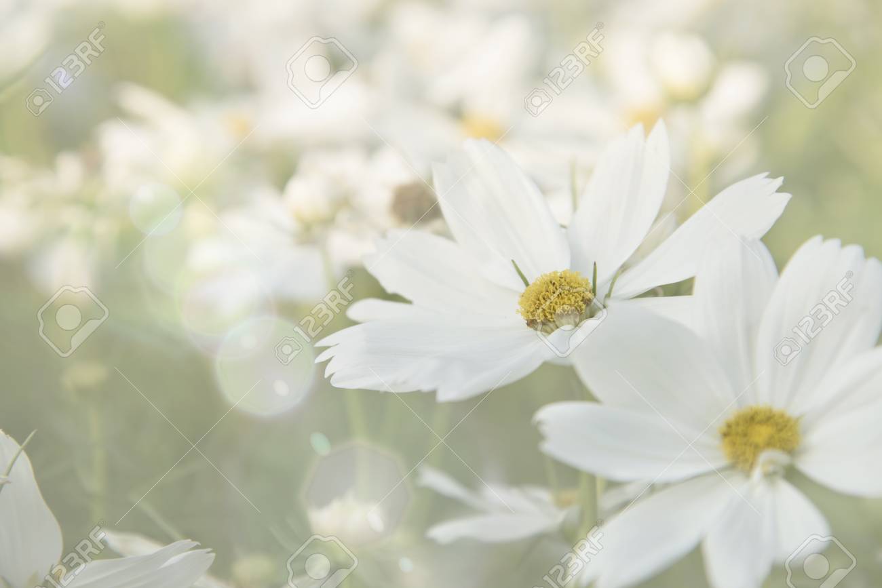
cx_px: 441
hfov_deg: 18.6
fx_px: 2695
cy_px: 294
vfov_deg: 12.5
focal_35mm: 110
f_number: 5.6
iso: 100
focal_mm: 110
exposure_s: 1/200
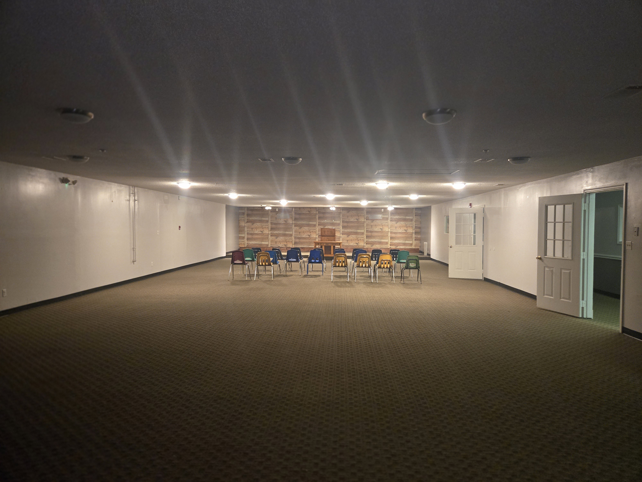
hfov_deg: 73.9
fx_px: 427
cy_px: 241
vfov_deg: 58.9
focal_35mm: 23
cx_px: 321
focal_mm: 5.4
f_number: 1.8
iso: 800
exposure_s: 1/60
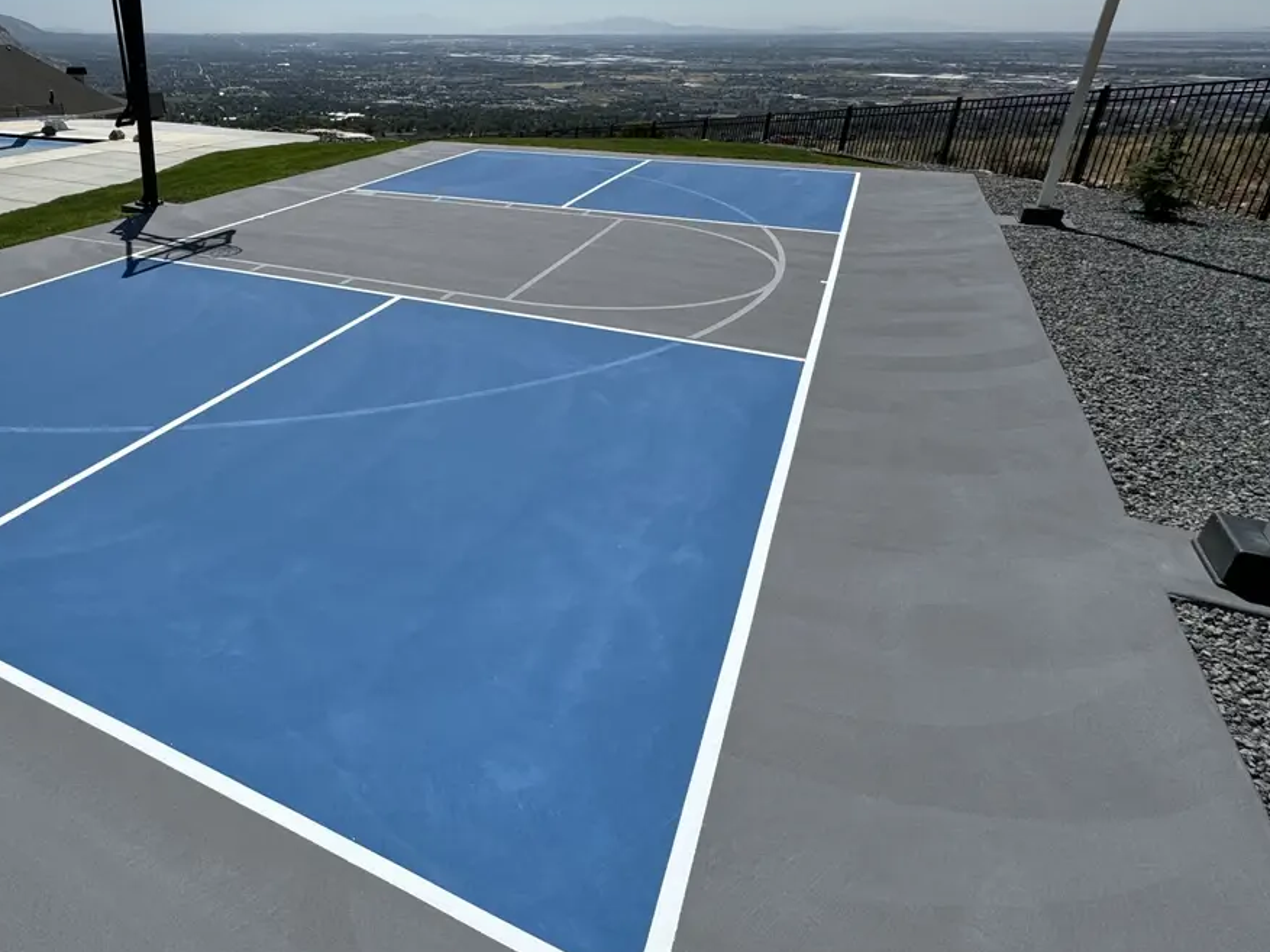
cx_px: 353
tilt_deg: -26.0
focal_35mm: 23
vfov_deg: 58.7
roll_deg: +1.0
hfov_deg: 70.1
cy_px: 422
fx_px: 843
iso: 50
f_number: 2.2
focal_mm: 2.22
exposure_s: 1/4630
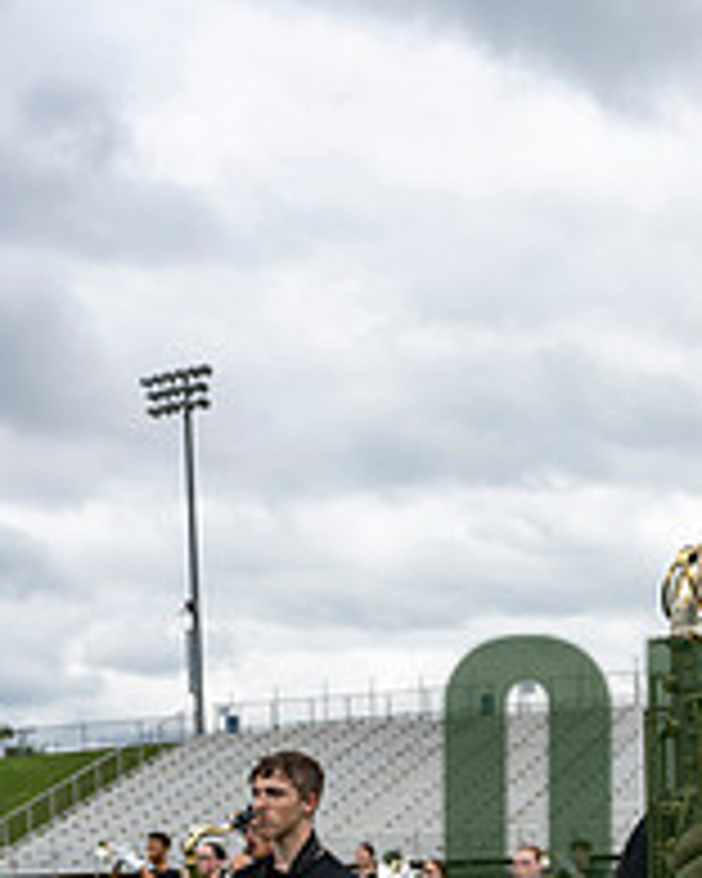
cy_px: 849
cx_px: 783
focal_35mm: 67
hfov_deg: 21.6
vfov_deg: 27.0
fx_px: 1740
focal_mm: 24
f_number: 4
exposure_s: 1/800
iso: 100
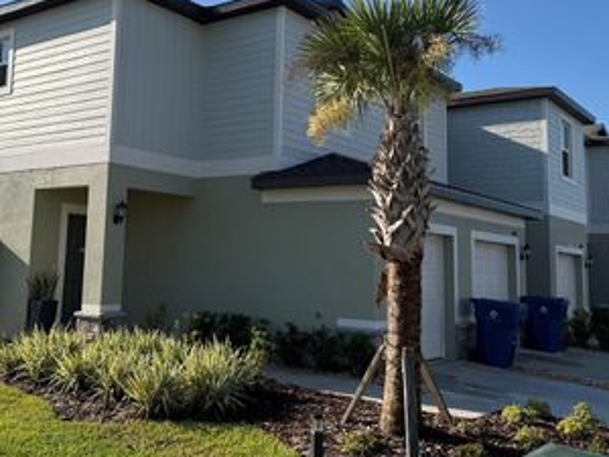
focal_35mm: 40
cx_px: 215
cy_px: 170
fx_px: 704
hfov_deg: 46.2
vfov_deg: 35.7
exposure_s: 1/4673
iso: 80
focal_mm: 6.76
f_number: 1.78
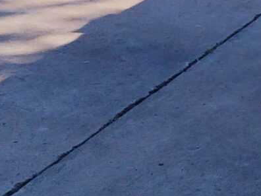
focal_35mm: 168
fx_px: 1267
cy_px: -205
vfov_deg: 8.4
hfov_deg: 9.7
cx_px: 712
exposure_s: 1/880
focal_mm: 4.25
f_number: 1.8
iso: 100
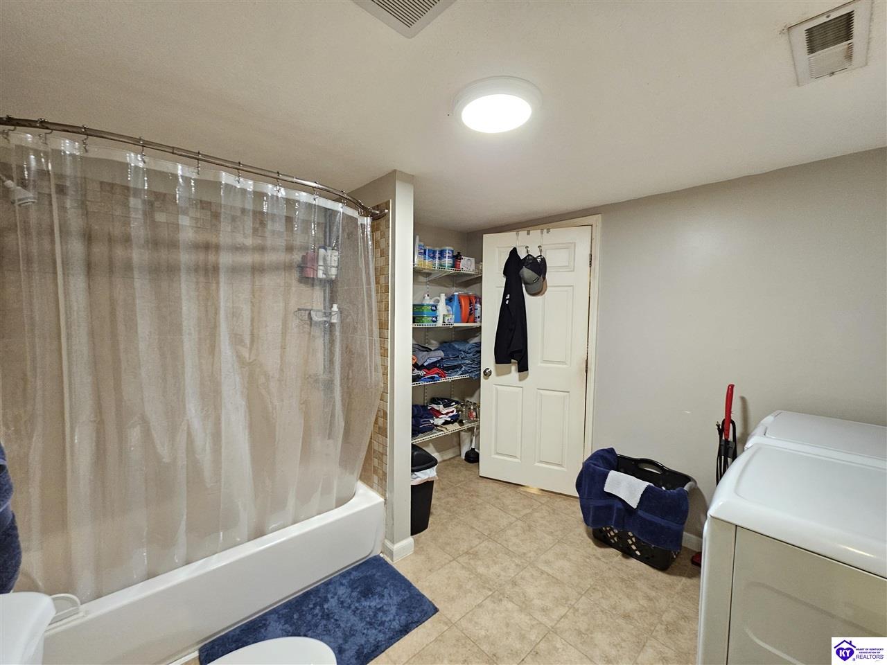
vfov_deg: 89.9
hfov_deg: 106.2
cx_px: 444
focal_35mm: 13
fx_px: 333
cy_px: 332
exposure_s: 1/40
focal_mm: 2.2
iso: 400
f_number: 2.2
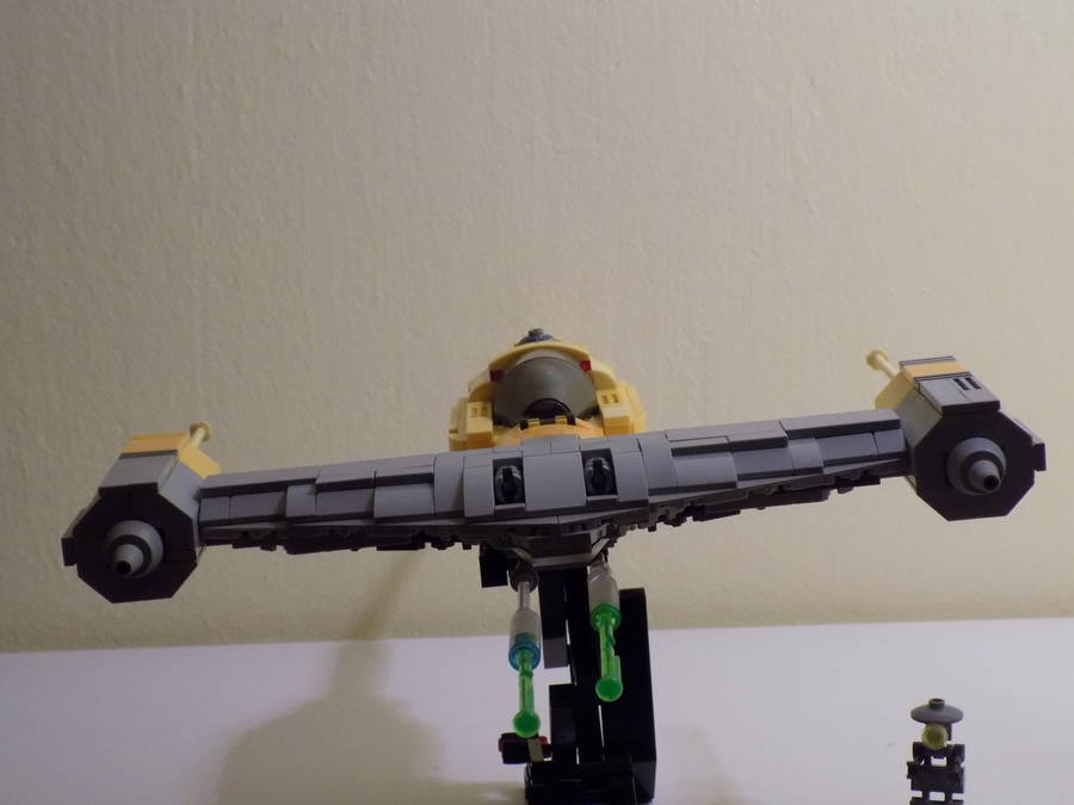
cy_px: 402
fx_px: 2017
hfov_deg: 29.8
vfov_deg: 22.6
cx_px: 537
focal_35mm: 65
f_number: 4.1
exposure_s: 1/8
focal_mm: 11.5
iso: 400
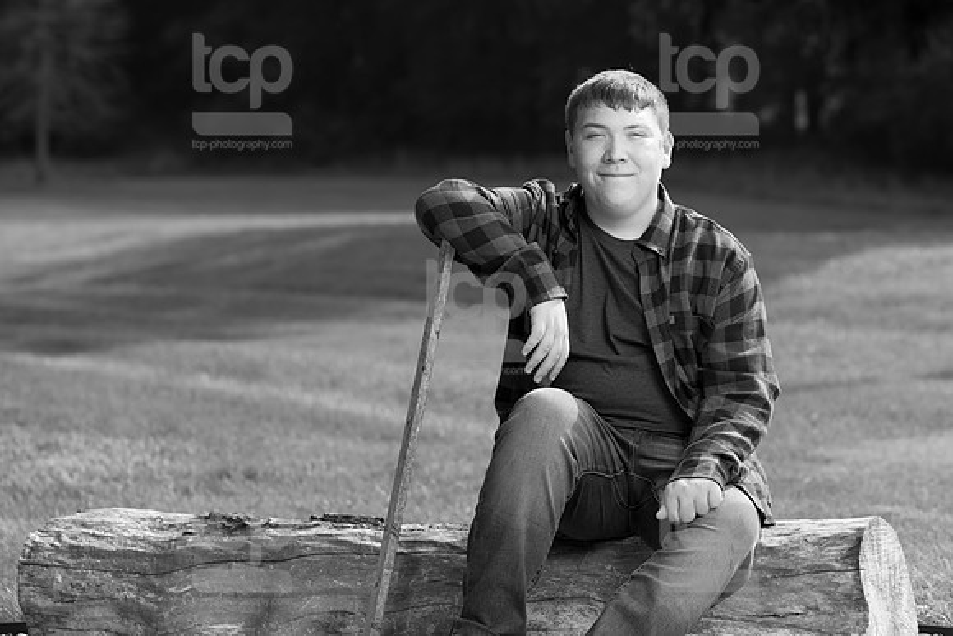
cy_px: 264
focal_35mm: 129
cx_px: 558
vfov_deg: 10.7
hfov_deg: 15.9
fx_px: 3409
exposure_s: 1/250
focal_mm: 110
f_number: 4.5
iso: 50
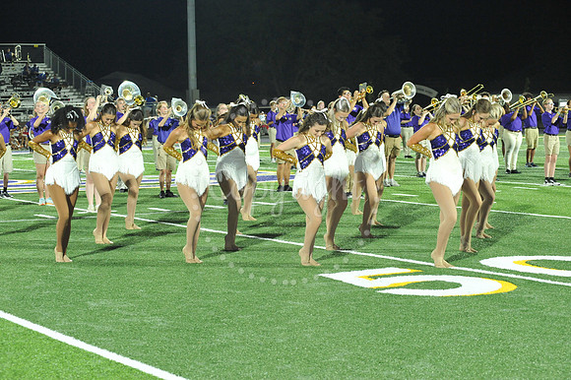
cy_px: 190
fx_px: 1268
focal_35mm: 80
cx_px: 286
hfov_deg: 25.4
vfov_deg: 17.0
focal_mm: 80
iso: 4000
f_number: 5.6
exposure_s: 1/250
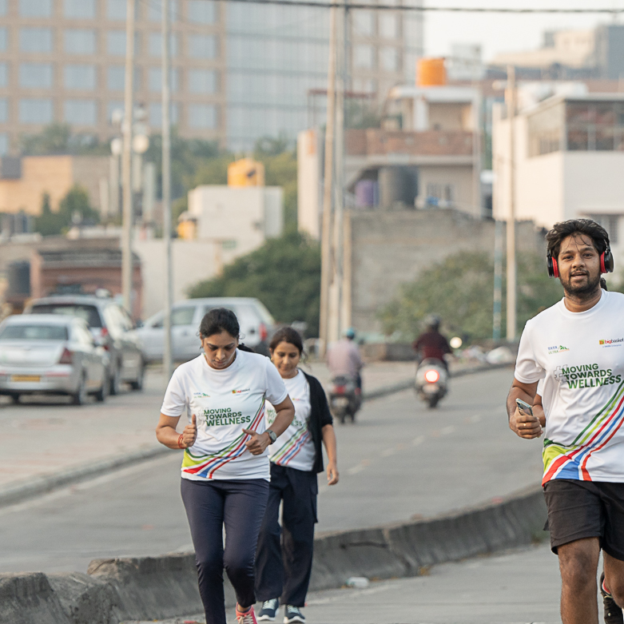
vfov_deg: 5.8
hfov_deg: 5.8
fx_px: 6180
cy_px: 404
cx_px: 582
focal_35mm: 303
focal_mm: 136
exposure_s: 1/320
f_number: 3.5
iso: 800
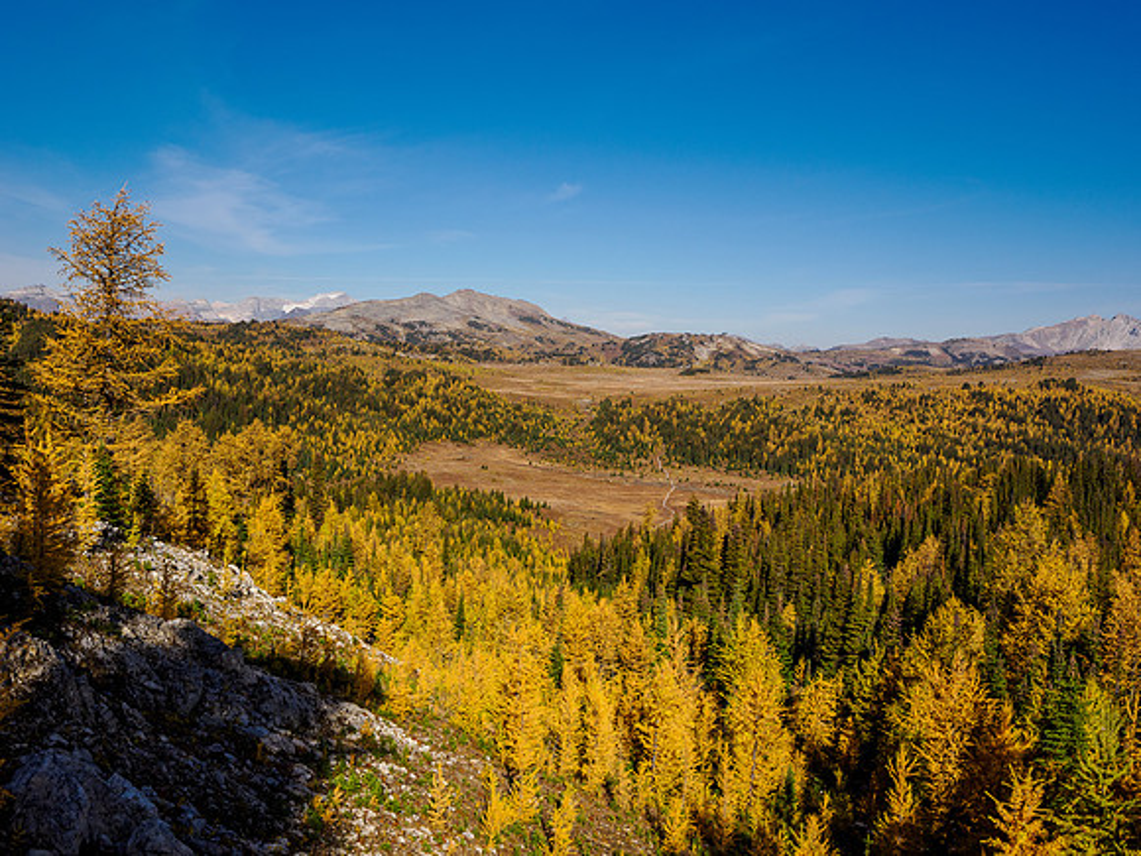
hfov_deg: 51.4
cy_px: 428
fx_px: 1187
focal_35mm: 36
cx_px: 570
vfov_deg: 39.7
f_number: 8
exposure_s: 1/640
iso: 200
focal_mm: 18
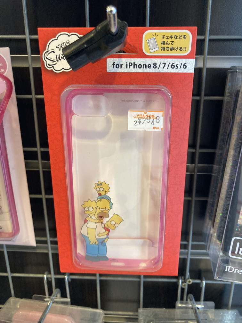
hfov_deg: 49.7
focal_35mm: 28
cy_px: 162
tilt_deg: -17.4
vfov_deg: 63.4
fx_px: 261
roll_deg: -0.2
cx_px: 121
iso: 200
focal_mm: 3.99
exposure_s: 1/50
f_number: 1.8
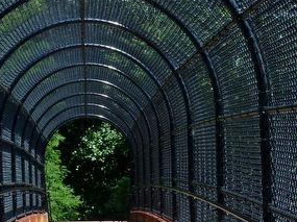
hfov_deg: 18.8
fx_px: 891
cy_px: 70
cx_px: 88
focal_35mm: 104
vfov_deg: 14.2
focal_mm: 6.6
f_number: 6.3
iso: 100
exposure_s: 1/160
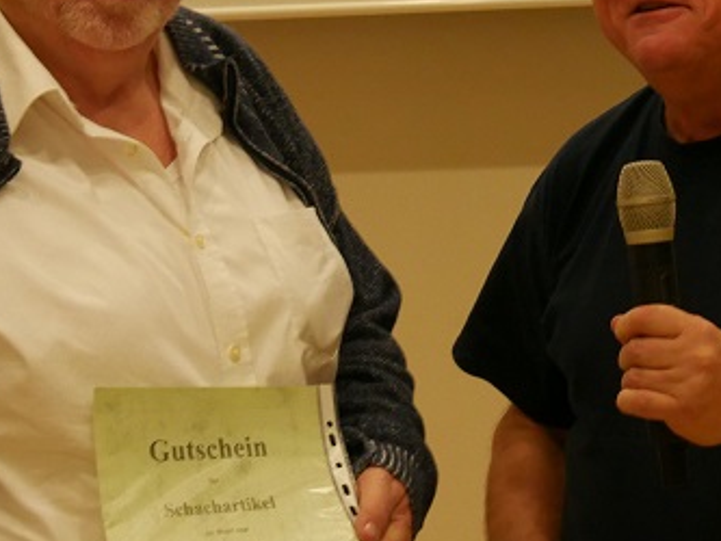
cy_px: 225
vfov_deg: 10.3
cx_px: 396
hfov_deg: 13.7
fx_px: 3000
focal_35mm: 144
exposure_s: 1/60
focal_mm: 24
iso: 1250
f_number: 5.6
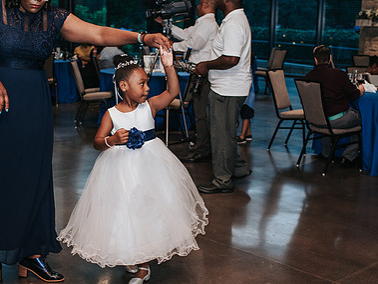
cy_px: 162
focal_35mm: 58
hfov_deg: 33.0
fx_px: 633
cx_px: 136
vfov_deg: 25.2
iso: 1000
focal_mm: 35
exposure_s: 1/160
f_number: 2.8
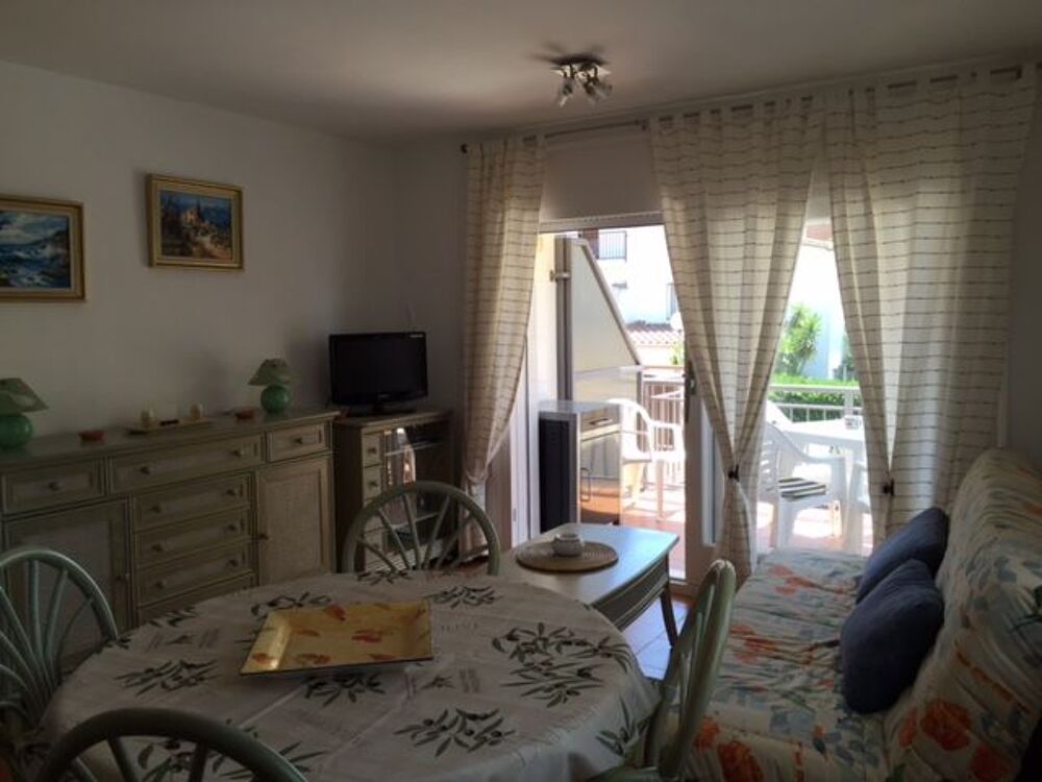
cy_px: 391
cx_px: 521
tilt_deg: -4.7
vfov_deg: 48.2
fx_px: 873
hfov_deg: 61.7
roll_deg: -0.2
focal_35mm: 29
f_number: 2.2
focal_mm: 4.15
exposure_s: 1/168
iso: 32
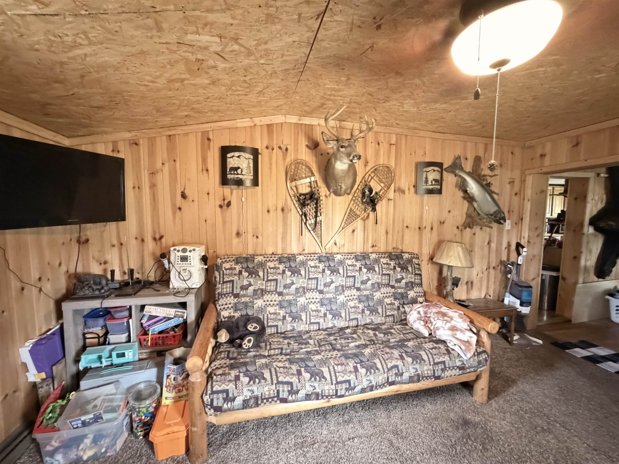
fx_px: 250
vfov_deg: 85.7
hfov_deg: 102.1
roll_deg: +1.2
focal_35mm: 14
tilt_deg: -4.5
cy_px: 232
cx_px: 310
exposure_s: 1/23
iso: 3200
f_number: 2.2
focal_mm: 2.22
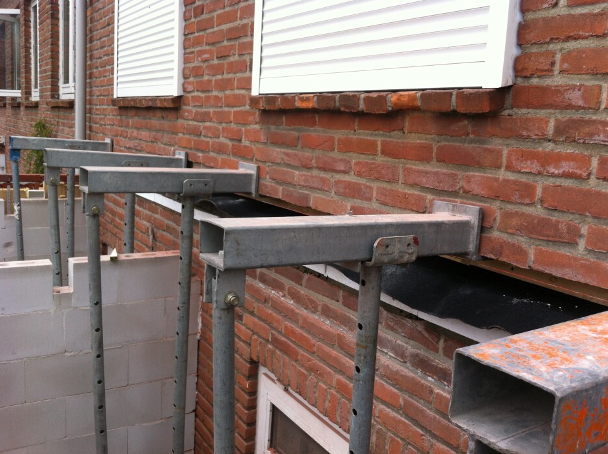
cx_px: 307
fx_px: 631
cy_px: 232
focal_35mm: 36
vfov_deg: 39.6
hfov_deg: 51.4
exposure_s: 1/172
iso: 80
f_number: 2.8
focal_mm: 3.85
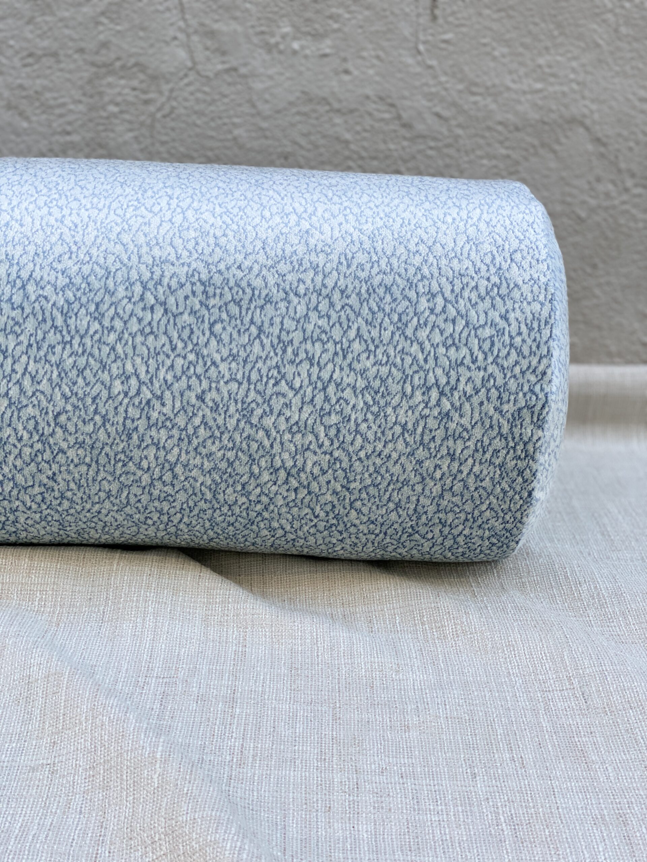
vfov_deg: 36.8
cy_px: 431
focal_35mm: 52
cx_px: 324
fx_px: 1296
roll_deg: -2.1
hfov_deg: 28.0
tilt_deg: -19.2
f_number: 2
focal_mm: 6
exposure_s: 1/122
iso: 40
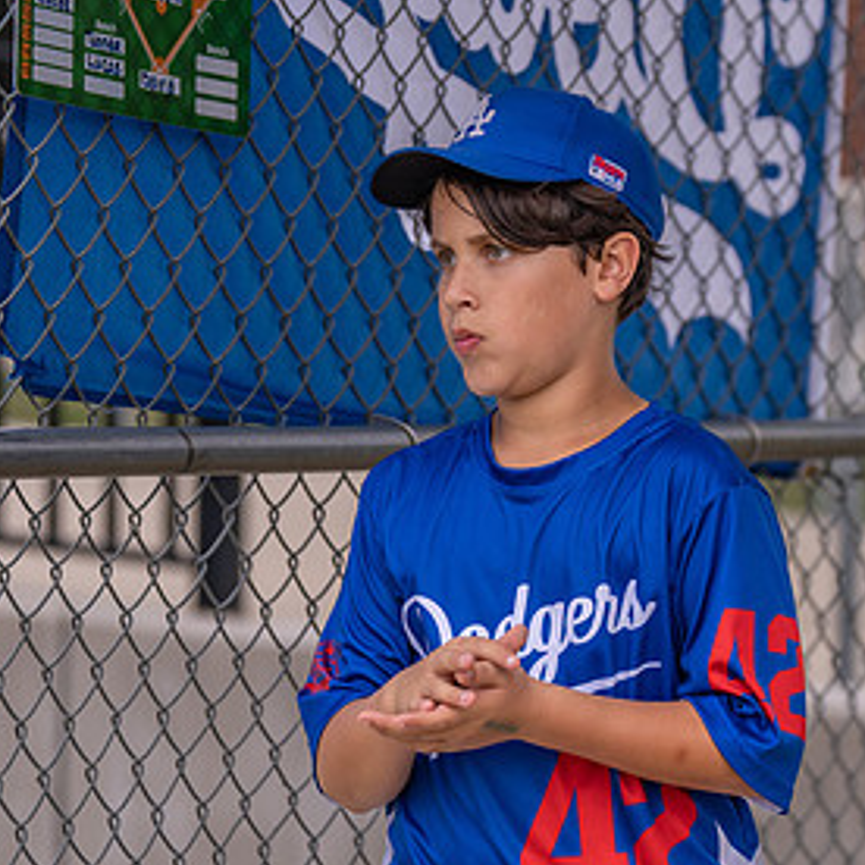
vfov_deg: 8.7
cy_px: 464
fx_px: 5654
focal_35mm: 200
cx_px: 586
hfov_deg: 8.7
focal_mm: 103
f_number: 2.8
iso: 100
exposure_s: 1/800
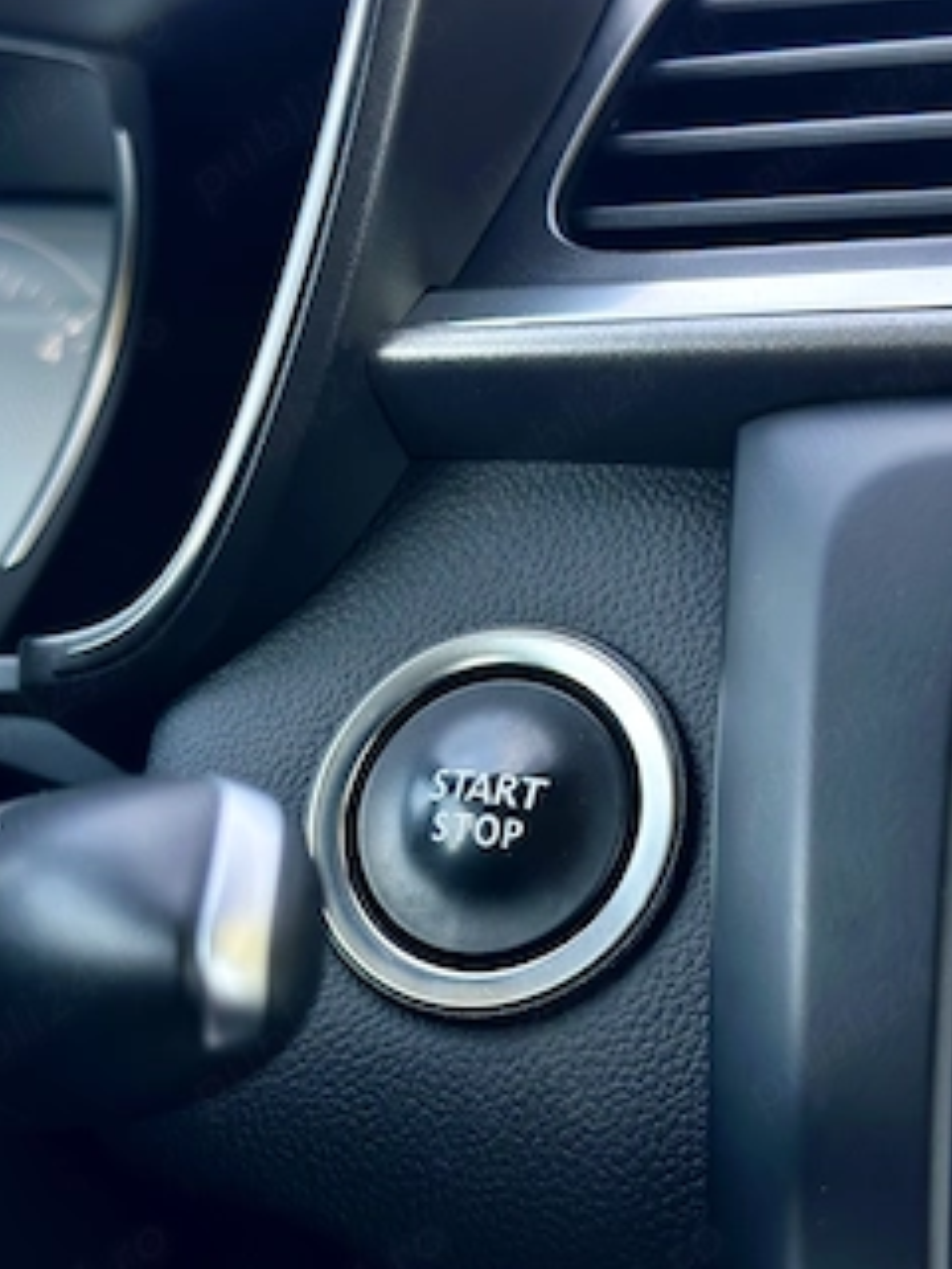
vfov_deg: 32.1
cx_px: 456
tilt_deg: -10.8
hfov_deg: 24.4
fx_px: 2200
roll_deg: -2.0
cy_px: 777
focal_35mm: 60
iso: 80
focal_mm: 6.86
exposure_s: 1/271
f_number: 1.78
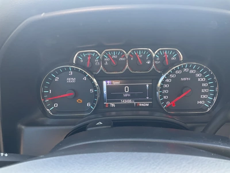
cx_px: 115
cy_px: 86
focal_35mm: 29
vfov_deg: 48.2
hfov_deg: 61.7
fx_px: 193
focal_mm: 3
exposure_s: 1/60
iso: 80
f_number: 1.8
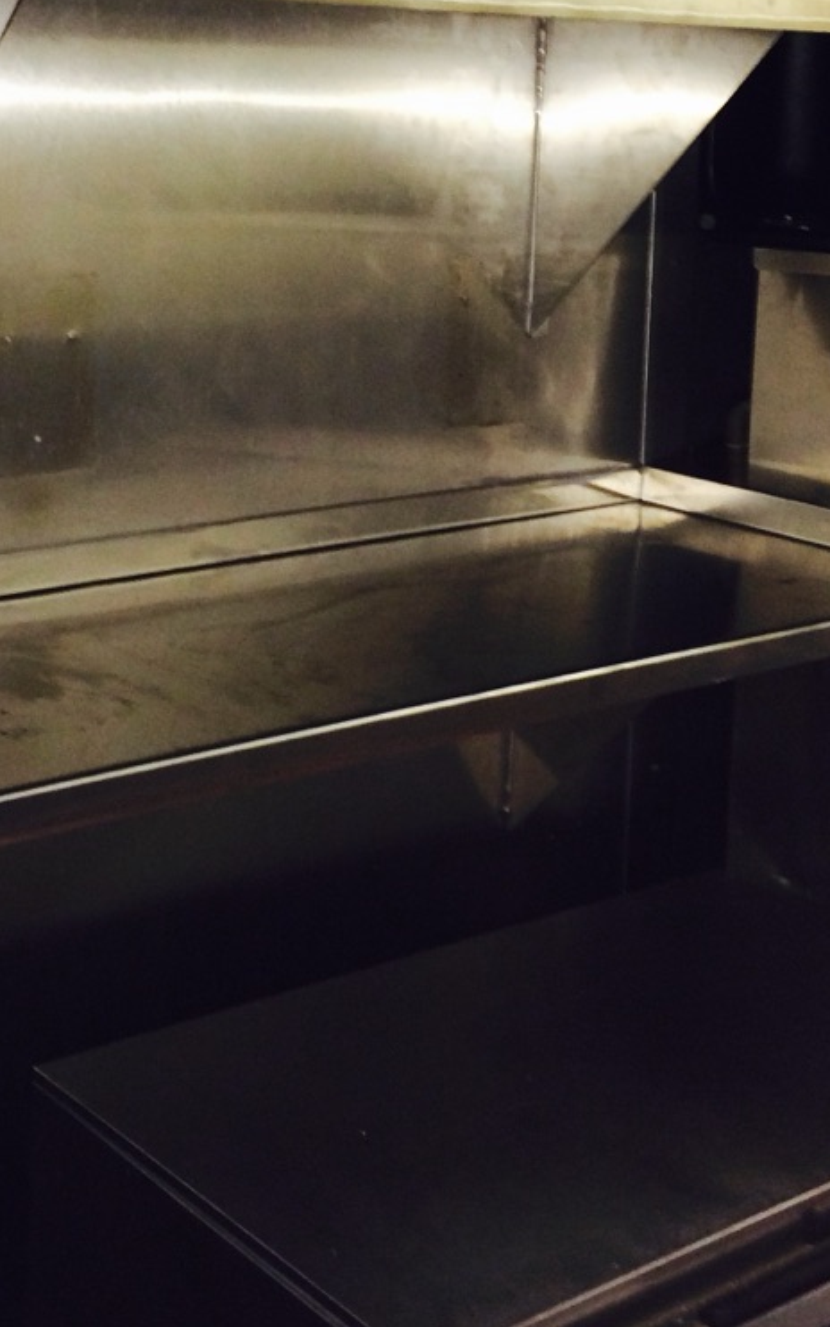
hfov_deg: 22.3
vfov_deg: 34.6
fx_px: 2098
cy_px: 377
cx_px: 324
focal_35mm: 58
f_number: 2.2
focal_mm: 4.15
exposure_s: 1/16
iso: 100
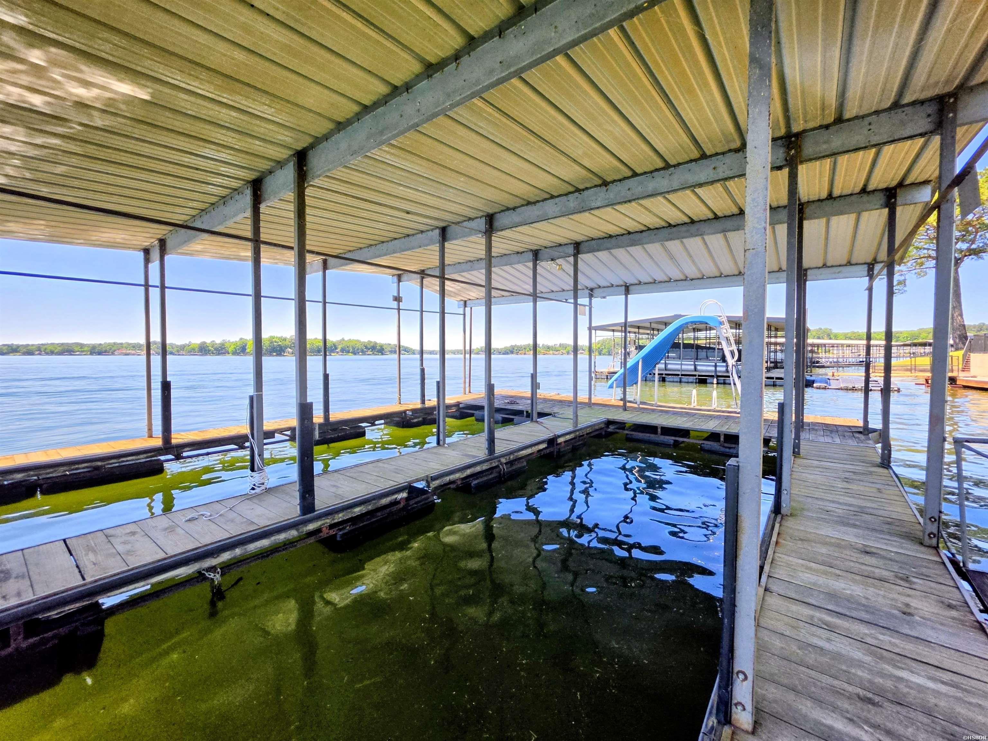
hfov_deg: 106.2
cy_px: 370
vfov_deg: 89.9
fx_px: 371
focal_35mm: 13
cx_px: 494
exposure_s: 1/861
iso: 32
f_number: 1.9
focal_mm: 2.2
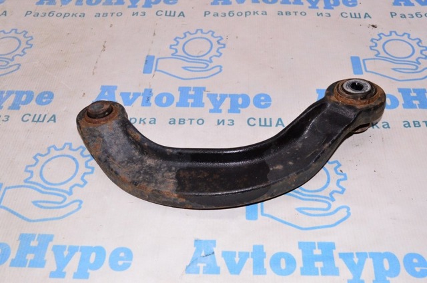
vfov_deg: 34.1
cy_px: 142
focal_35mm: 39
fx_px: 462
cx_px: 214
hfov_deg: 49.6
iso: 1600
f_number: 8
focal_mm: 26
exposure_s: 1/200
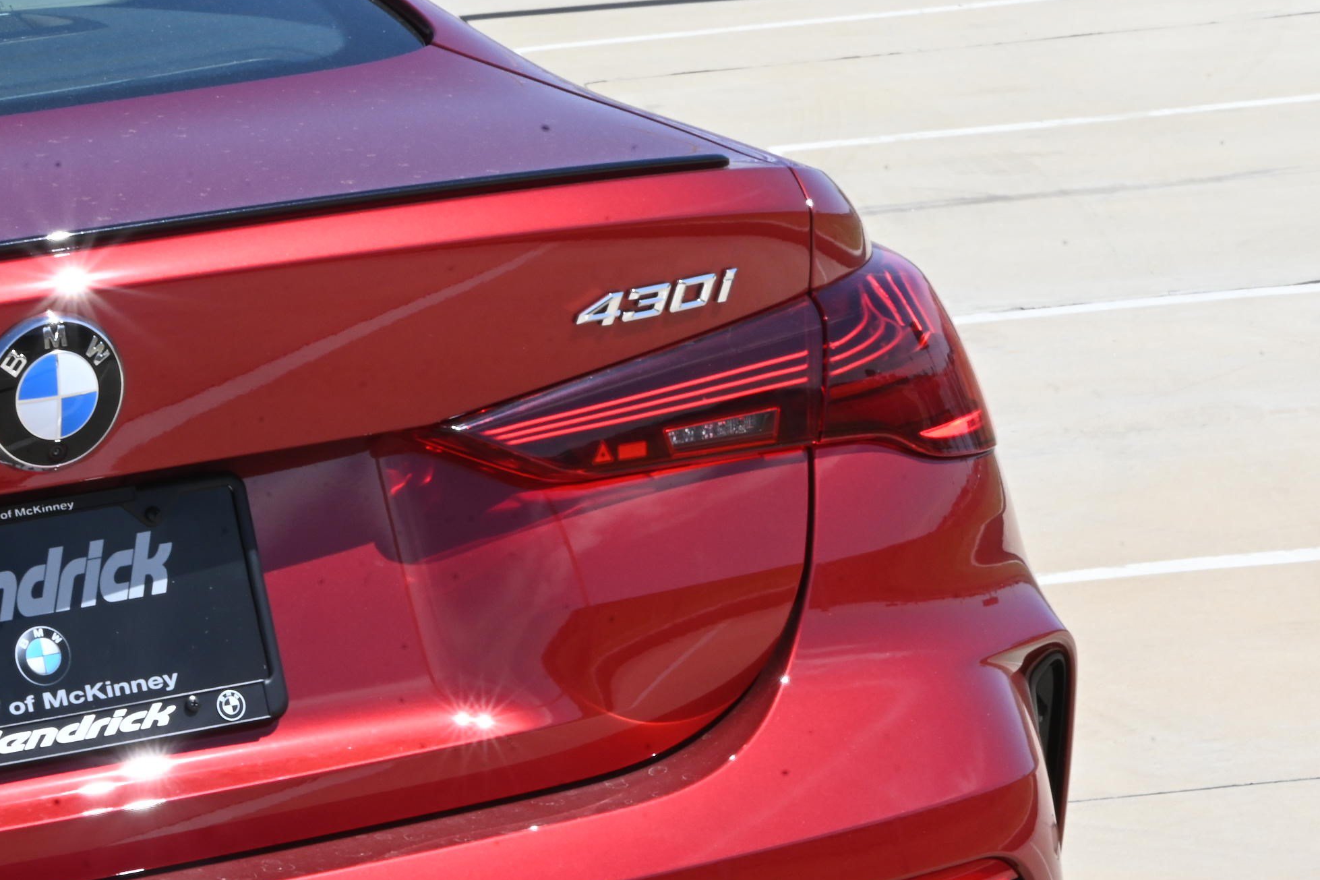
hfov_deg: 9.8
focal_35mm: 209
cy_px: 445
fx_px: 7662
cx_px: 609
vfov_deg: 6.6
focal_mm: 98
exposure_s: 1/60
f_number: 36
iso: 500
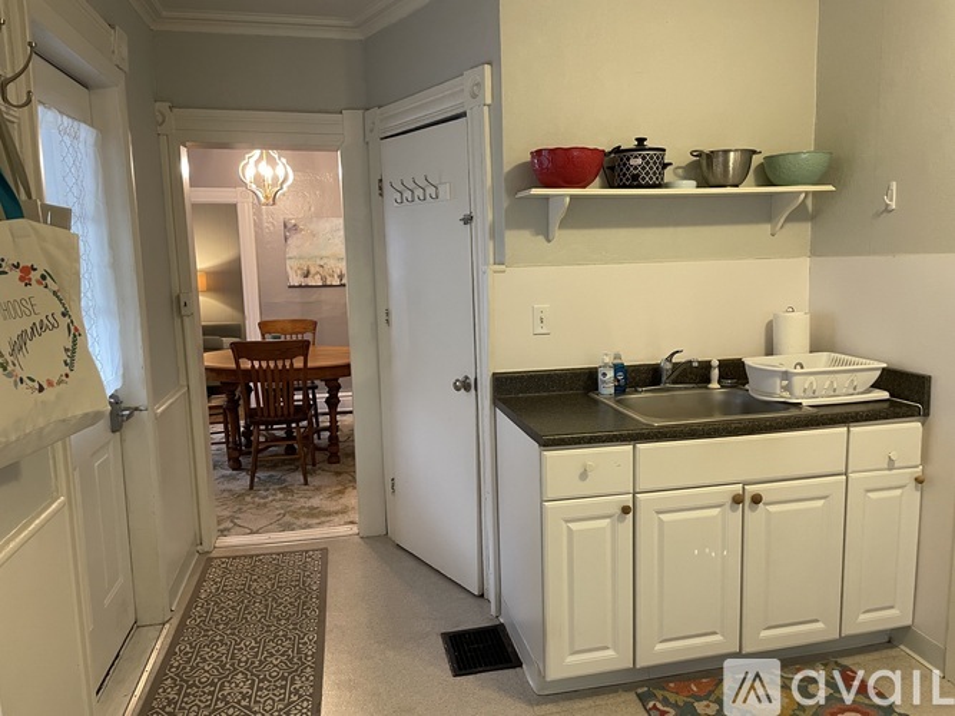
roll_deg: +1.7
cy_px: 358
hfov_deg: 67.3
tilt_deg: -7.9
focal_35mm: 26
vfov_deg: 53.0
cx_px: 478
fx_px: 717
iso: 250
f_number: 1.6
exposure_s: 1/60
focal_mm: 4.2
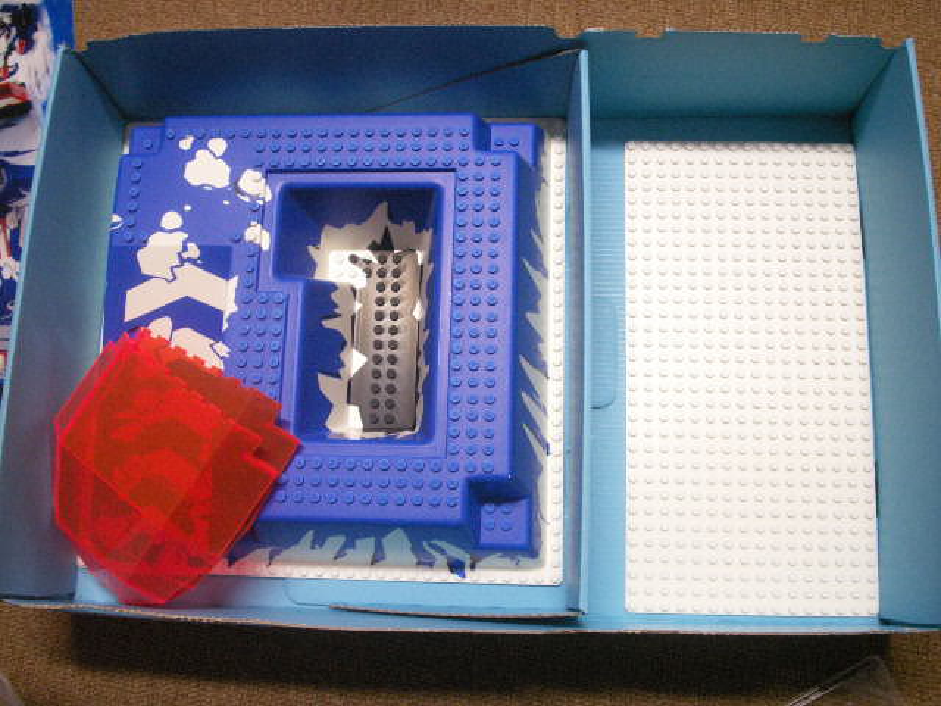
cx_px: 470
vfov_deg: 38.7
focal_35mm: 37
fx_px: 1006
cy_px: 353
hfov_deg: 50.1
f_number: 3.5
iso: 160
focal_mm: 7.7
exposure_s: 1/8
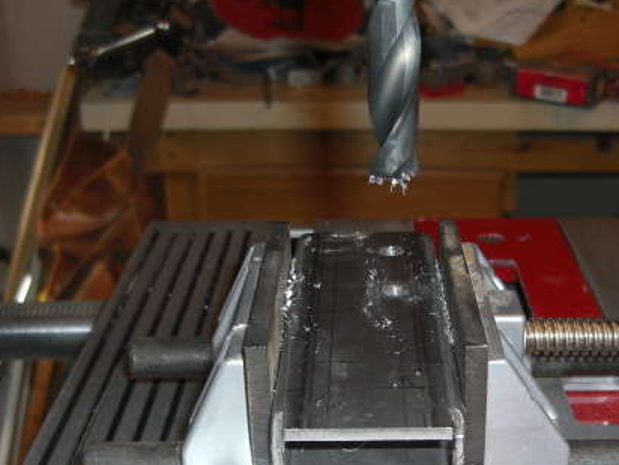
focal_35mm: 59
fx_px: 1055
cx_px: 364
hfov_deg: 32.6
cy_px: 318
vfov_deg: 24.7
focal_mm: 7.9
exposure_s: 1/60
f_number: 2.8
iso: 80
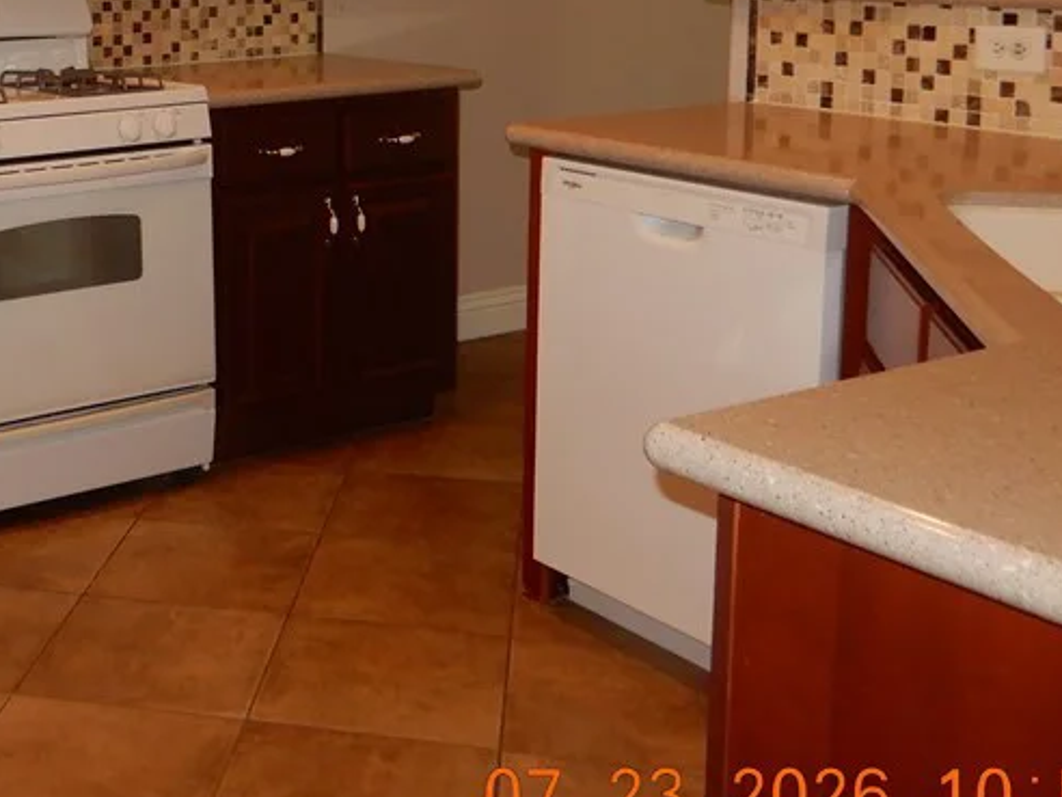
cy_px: 138
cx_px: 125
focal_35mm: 50
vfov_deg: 28.4
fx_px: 1534
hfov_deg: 36.1
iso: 200
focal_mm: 4.3
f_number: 3.4
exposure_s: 1/30
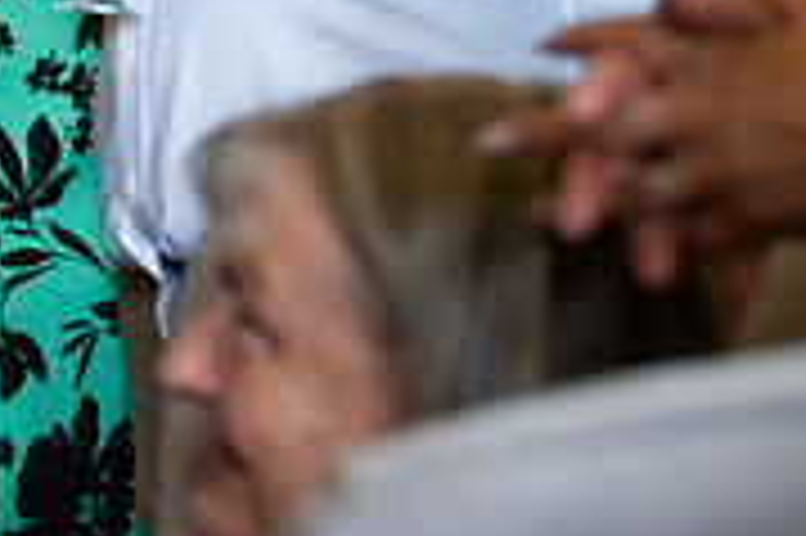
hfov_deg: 14.5
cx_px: -360
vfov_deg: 10.1
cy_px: -160
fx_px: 2975
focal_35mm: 133
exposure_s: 1/160
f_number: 2.8
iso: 2000
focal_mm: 41
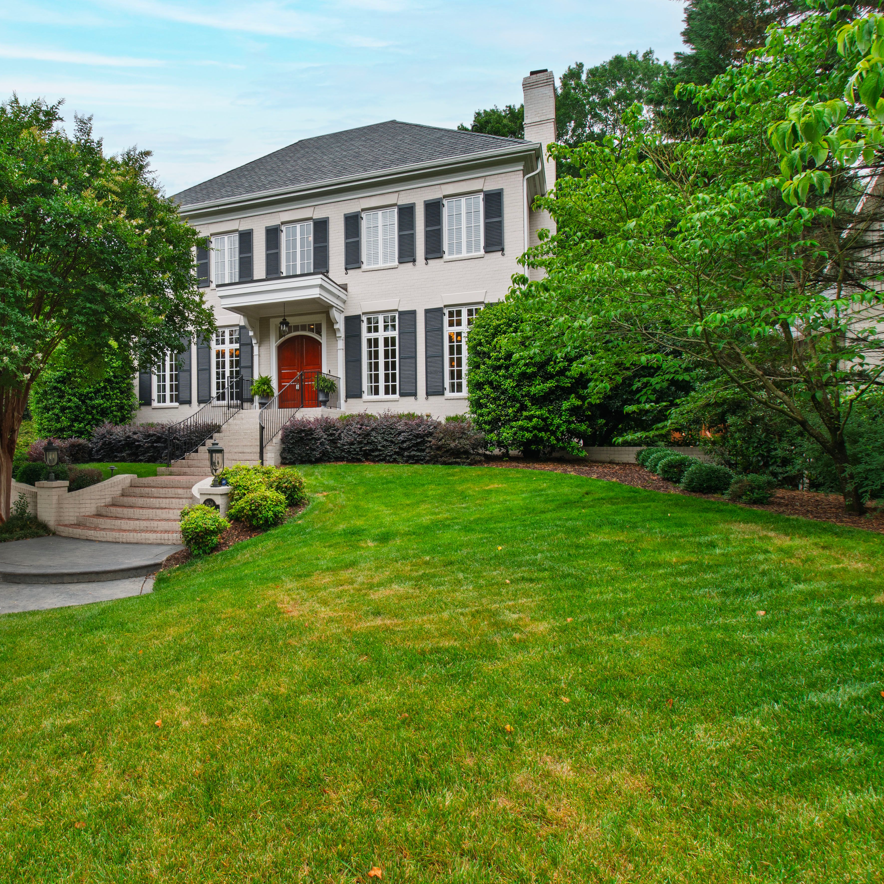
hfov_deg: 72.6
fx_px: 578
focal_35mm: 20
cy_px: 430
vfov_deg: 74.8
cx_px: 295
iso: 100
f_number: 8
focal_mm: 10
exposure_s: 1/40
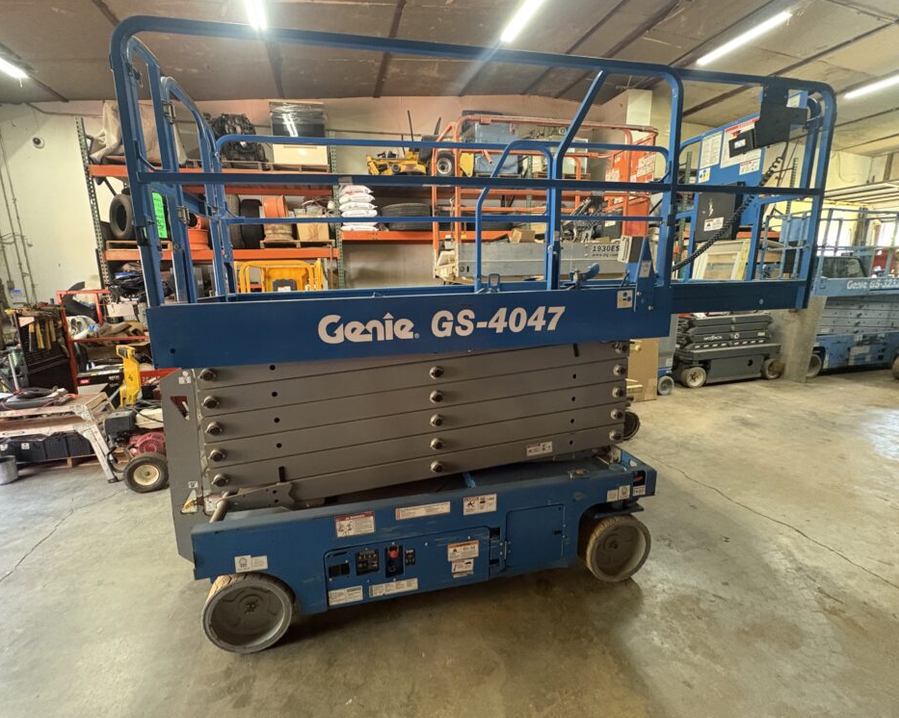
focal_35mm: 15
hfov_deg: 96.7
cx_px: 421
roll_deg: +1.6
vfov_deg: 84.0
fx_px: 399
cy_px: 350
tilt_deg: -11.2
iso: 800
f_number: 2.2
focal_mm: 2.22
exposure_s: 1/60
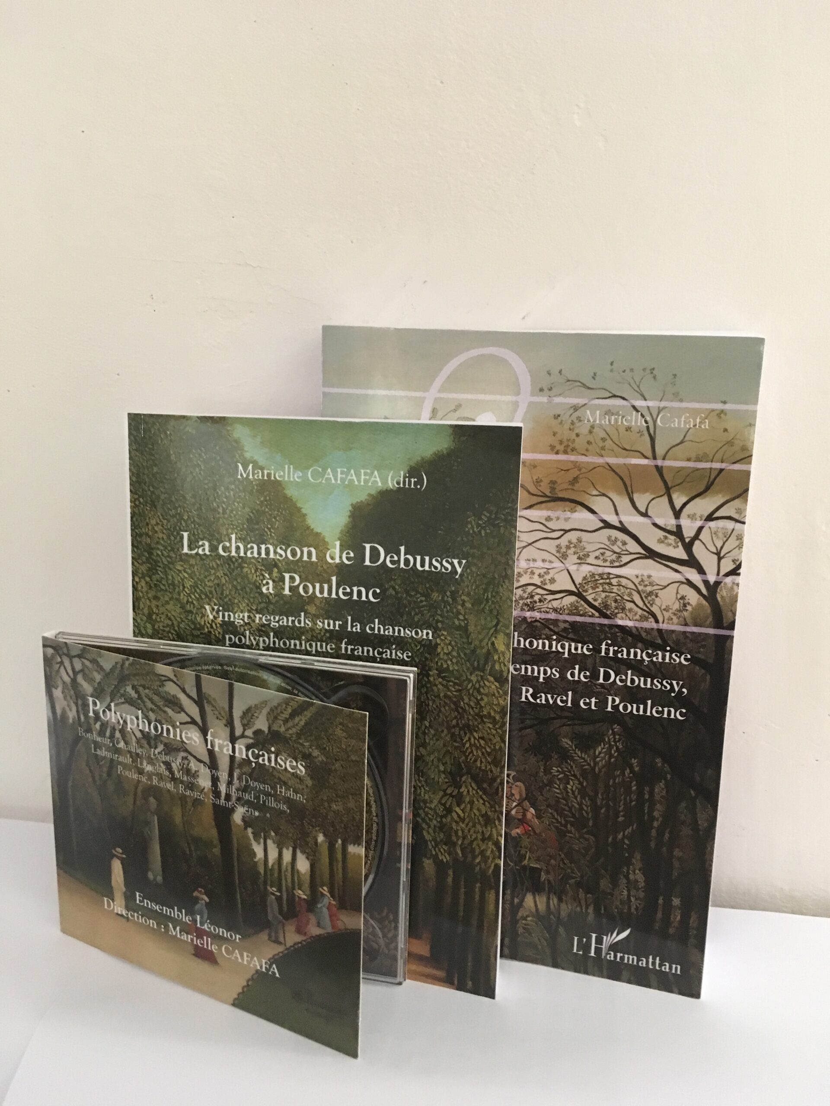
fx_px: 927
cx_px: 415
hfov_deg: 48.2
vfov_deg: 61.7
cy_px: 553
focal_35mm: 29
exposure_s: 1/17
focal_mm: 4.15
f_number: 2.2
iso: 400
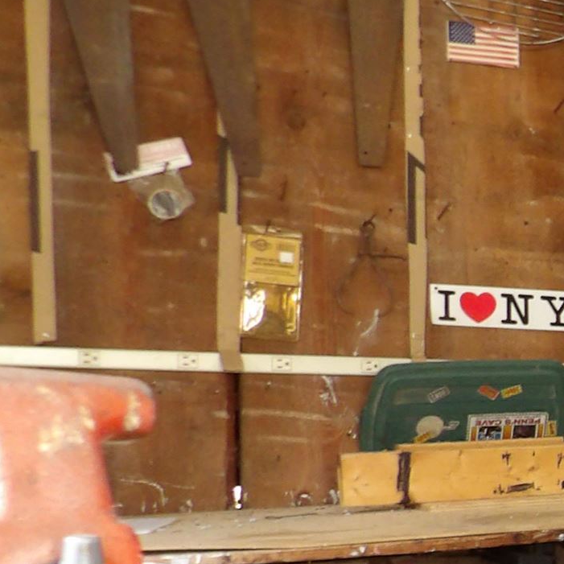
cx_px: 1105
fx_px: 1714
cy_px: 537
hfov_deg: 15.3
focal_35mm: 93
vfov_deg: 18.3
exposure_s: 1/33
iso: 200
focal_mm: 4.3
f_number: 3.2
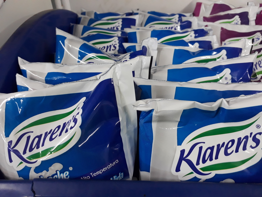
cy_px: 98
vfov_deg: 51.4
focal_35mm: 27
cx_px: 131
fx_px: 204
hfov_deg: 65.3
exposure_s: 1/30
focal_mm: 3.6
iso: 200
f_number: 1.9
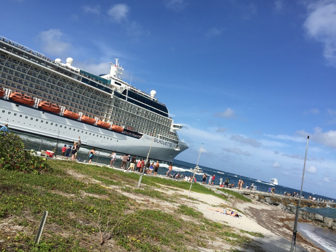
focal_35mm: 29
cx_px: 168
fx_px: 281
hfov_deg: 61.7
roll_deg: -14.9
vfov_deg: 48.2
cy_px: 126
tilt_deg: +5.1
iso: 32
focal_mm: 4.15
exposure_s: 1/2825
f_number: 2.2
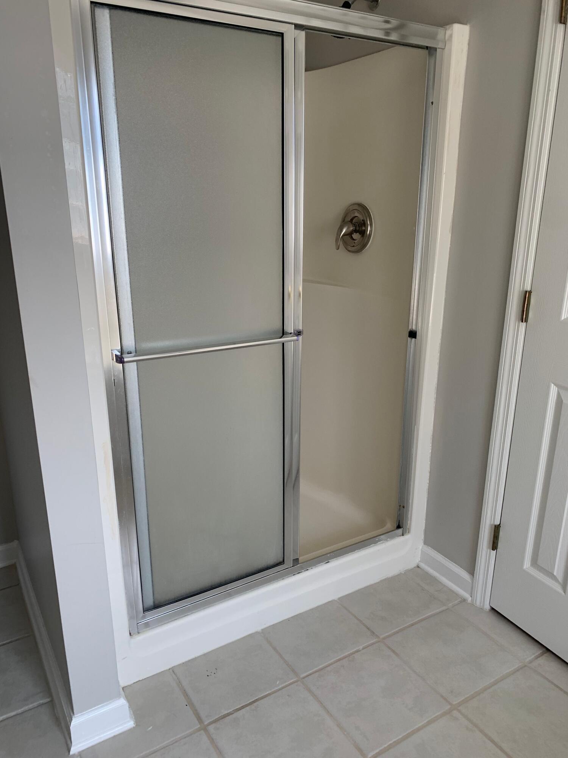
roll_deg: +1.1
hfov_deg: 53.1
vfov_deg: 67.3
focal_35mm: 26
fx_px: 569
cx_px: 284
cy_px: 379
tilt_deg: -17.2
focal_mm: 4.25
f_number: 1.8
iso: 50
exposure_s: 1/121
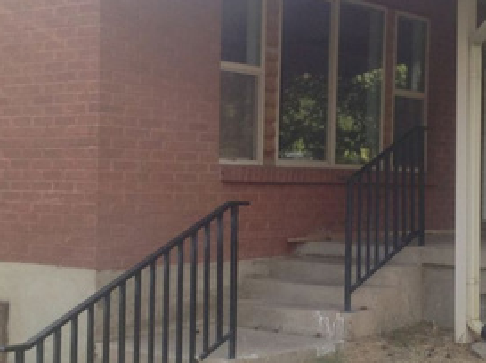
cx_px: 395
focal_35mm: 82
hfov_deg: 23.5
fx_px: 1150
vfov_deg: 17.9
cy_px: 183
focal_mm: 4.28
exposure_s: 1/157
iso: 50
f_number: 2.4
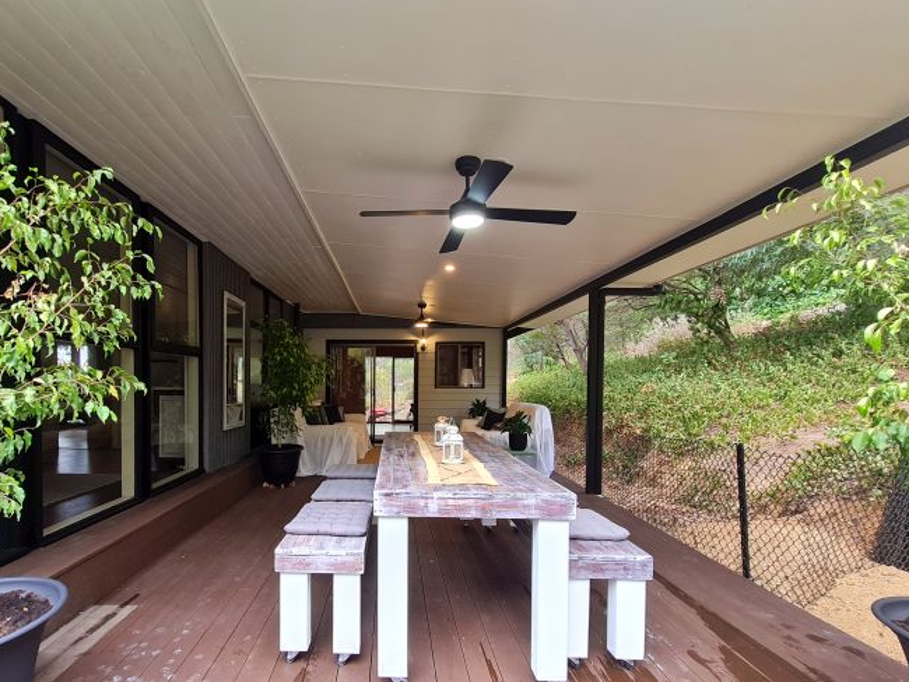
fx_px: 420
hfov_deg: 93.8
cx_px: 386
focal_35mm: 16
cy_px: 402
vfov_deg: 77.4
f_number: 2.2
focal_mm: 1.74
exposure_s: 1/50
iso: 125
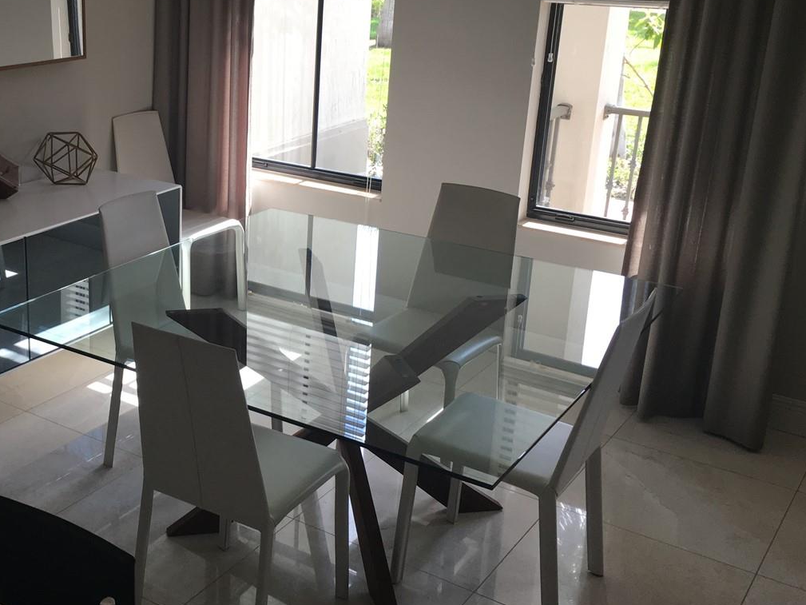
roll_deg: -1.5
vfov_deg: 31.5
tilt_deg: -17.6
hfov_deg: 40.2
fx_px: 1071
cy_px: 276
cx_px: 210
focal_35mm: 46
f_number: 2.2
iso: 40
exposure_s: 1/120
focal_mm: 4.15
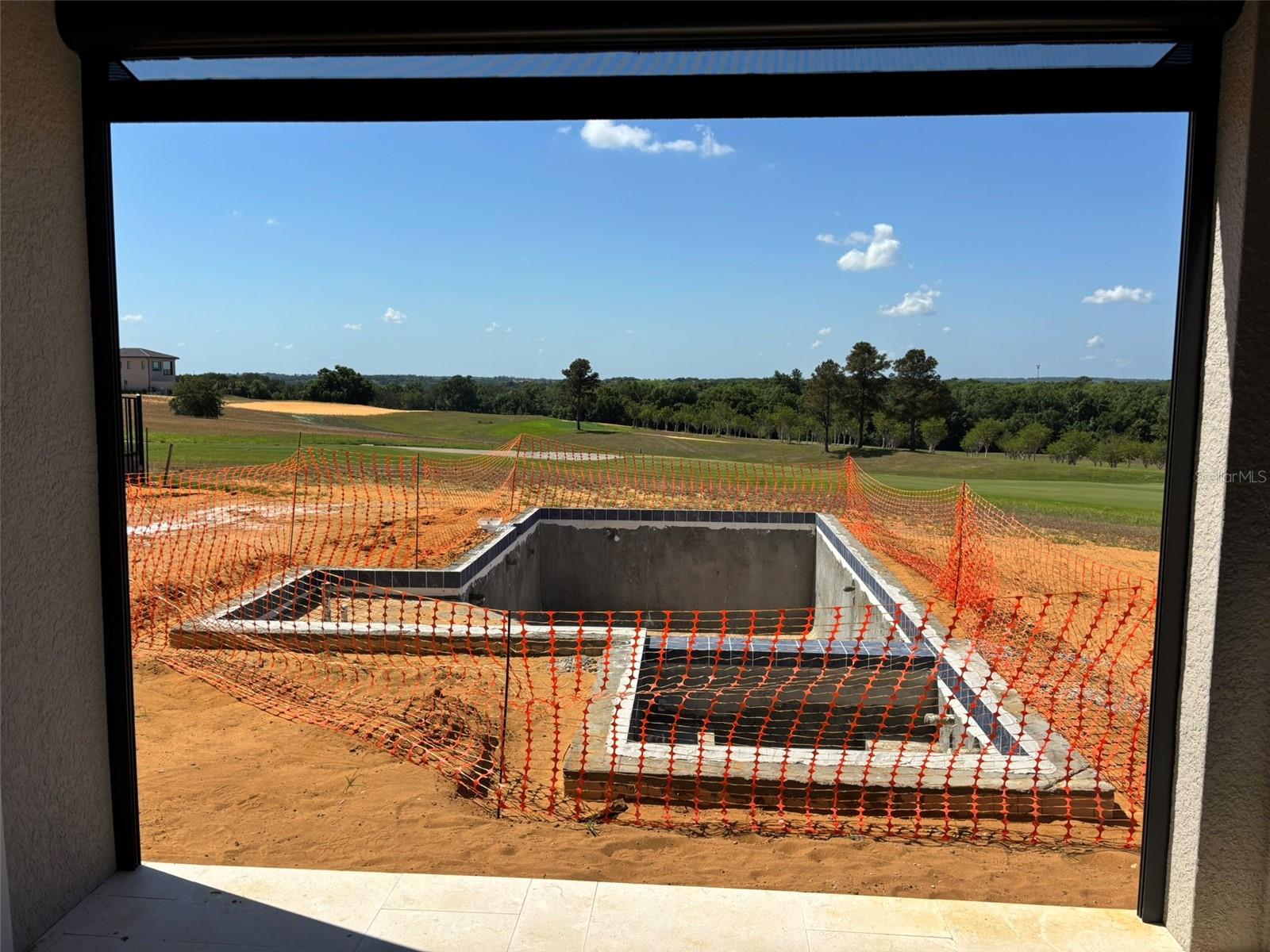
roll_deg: -0.5
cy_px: 476
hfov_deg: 67.3
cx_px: 635
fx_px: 954
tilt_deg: -5.8
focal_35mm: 26
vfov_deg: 53.1
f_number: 1.6
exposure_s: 1/4854
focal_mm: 5.96
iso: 50
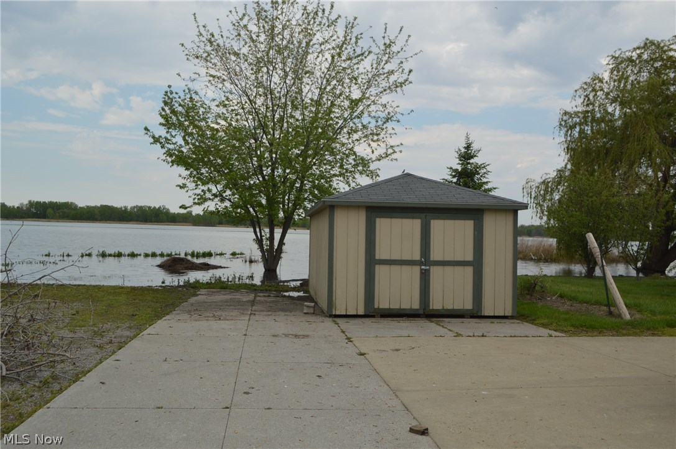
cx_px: 338
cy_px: 224
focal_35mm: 36
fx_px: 675
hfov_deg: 53.2
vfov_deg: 36.8
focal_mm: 24
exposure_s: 1/200
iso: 100
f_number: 7.1
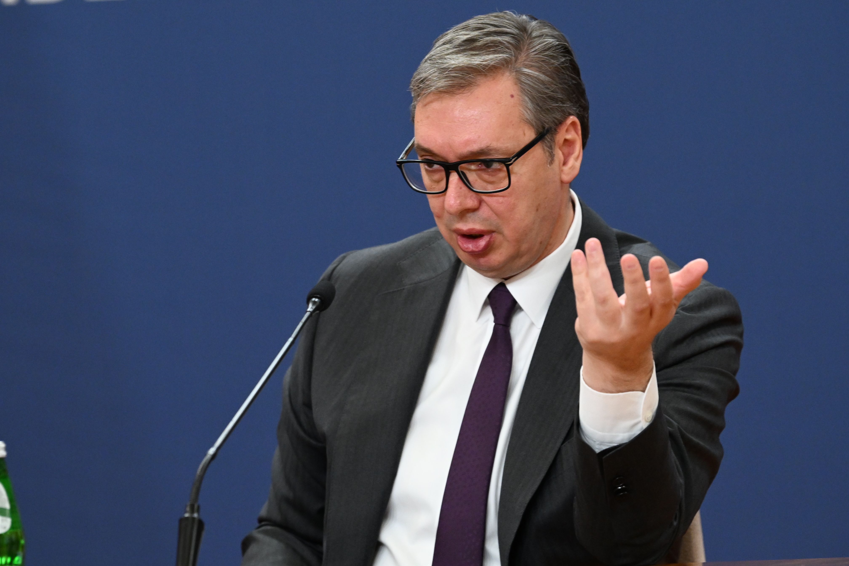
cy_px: 283
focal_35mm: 270
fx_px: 6367
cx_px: 424
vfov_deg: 5.1
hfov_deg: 7.6
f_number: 4
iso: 3200
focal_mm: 180
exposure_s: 1/400
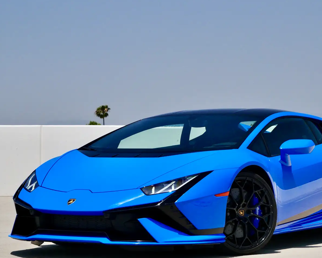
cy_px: 127
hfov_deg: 16.8
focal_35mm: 114
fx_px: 1087
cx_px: 208
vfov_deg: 13.5
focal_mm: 43
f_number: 5.6
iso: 400
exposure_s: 1/1600
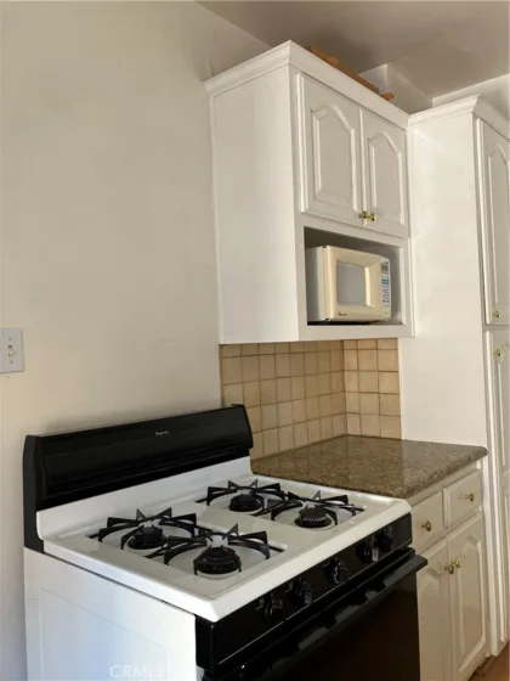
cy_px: 340
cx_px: 255
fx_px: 550
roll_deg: +1.6
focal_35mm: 28
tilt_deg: +1.8
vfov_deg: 63.4
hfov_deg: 49.7
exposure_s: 1/100
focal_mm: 3.99
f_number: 1.8
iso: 80
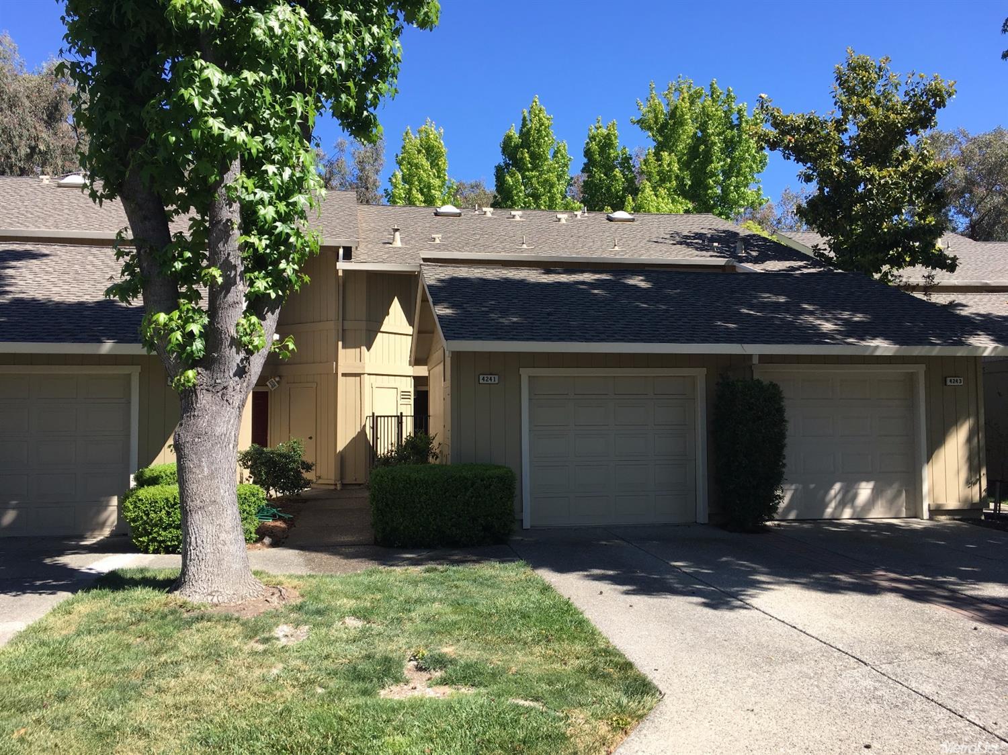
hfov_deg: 61.7
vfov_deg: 48.2
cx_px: 504
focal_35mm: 29
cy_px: 378
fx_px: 844
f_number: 2.2
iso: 25
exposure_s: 1/699
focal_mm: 4.15
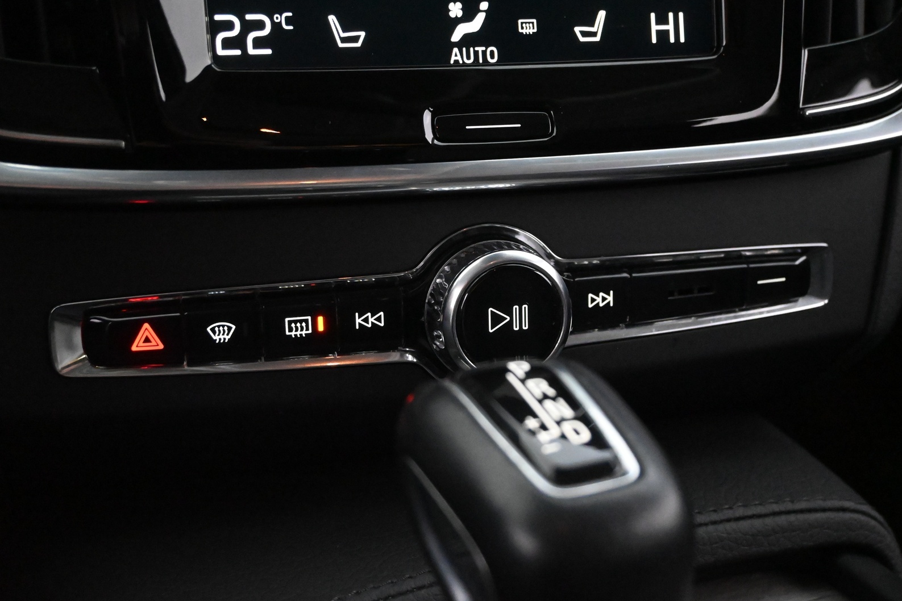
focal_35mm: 50
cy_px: 297
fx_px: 1247
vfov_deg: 27.1
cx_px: 451
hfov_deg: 39.8
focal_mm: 32.5
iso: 11400
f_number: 5
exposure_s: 1/50
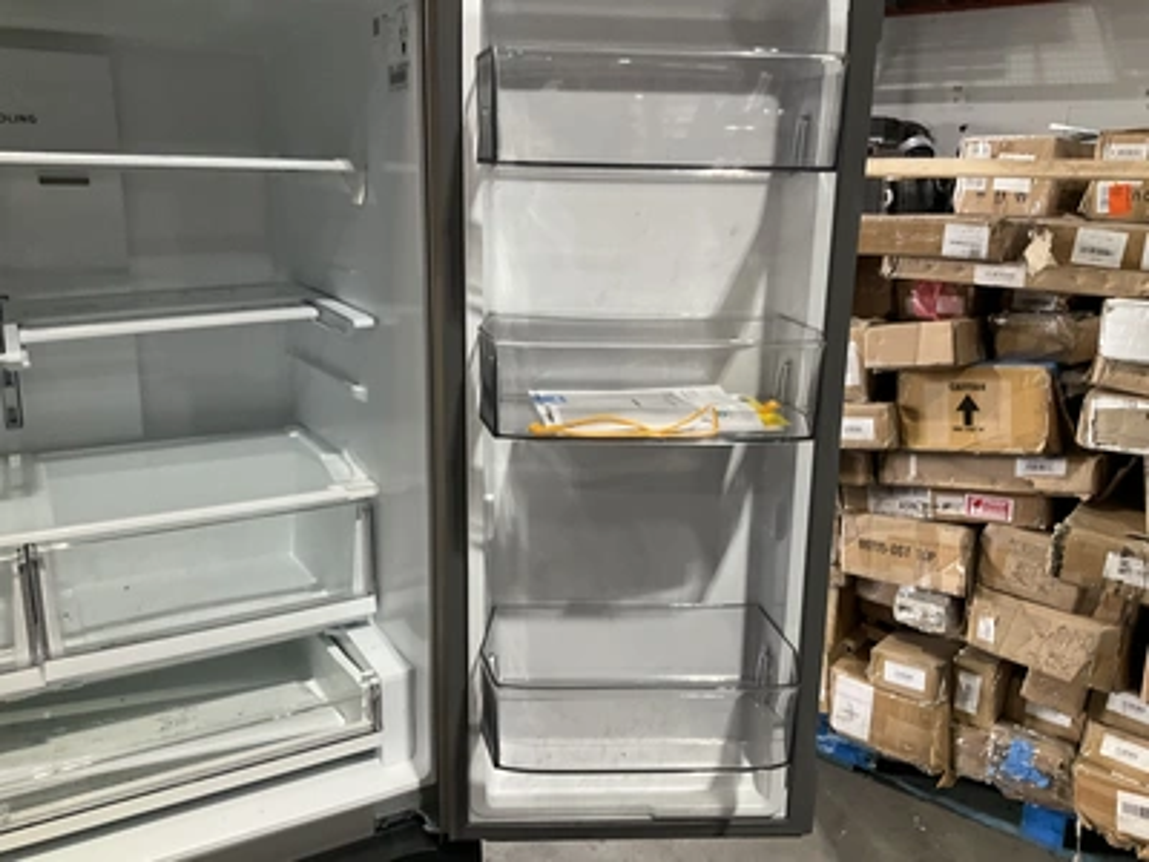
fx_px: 963
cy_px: 431
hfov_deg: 61.7
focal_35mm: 29
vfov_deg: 48.2
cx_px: 574
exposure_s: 1/60
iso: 100
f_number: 1.8
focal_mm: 3
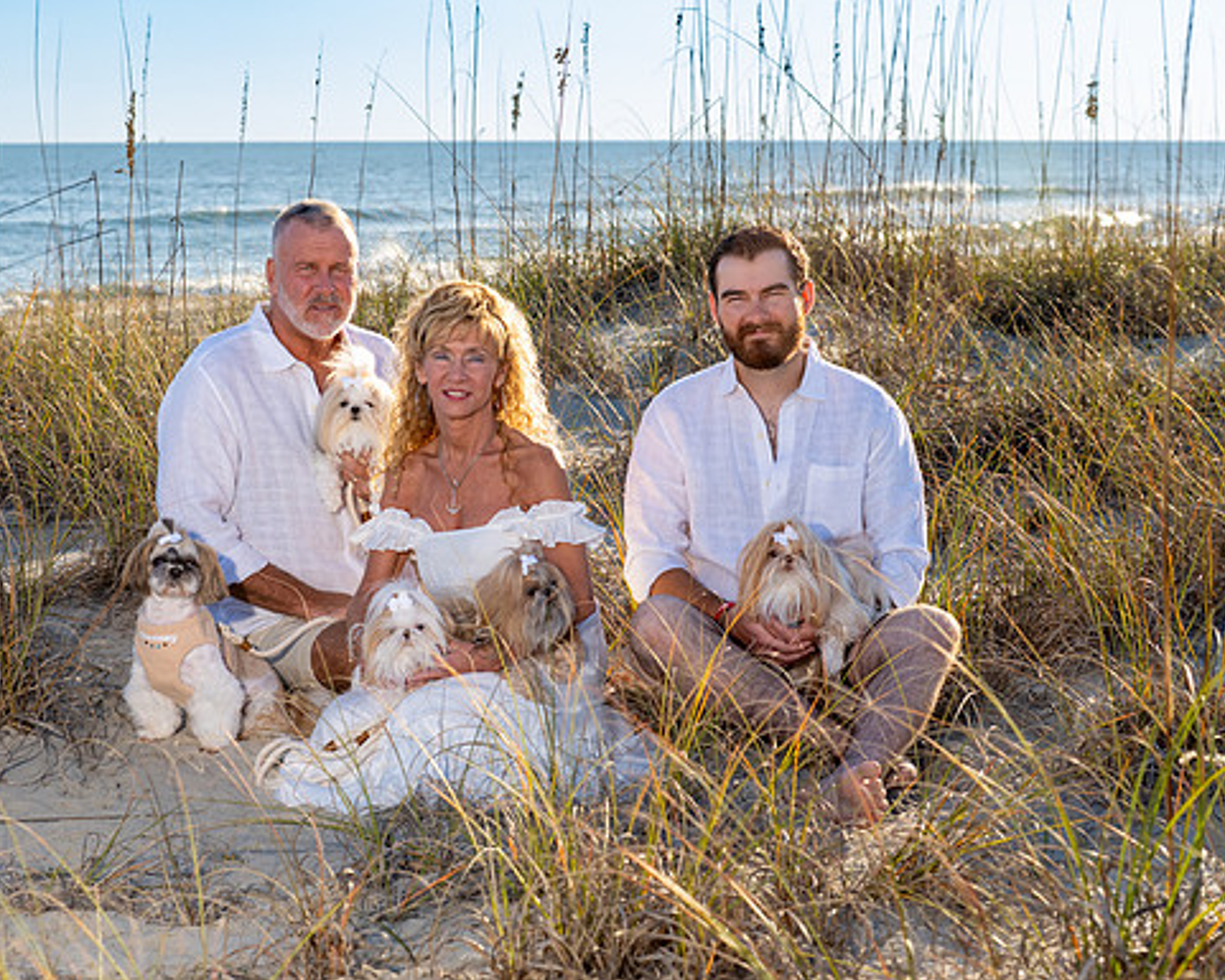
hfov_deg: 22.2
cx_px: 462
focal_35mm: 86
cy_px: 532
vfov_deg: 17.9
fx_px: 3119
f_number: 6.3
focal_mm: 70
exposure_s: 1/320
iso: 160
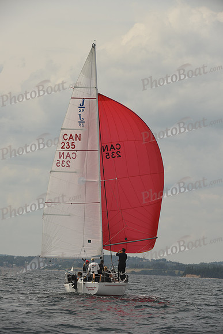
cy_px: 167
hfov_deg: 6.9
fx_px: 1857
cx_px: 112
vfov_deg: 10.3
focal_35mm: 200
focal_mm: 200
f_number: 7.1
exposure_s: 1/1000
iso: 250
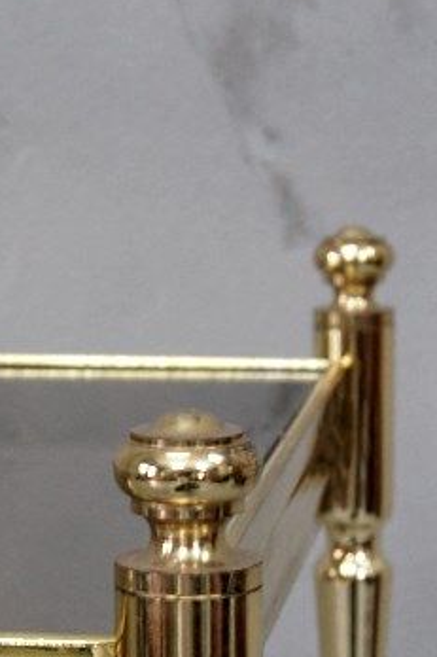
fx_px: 2570
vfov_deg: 14.4
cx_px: 168
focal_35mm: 141
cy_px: 604
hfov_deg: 9.7
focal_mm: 26
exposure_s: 1/10
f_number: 8
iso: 400
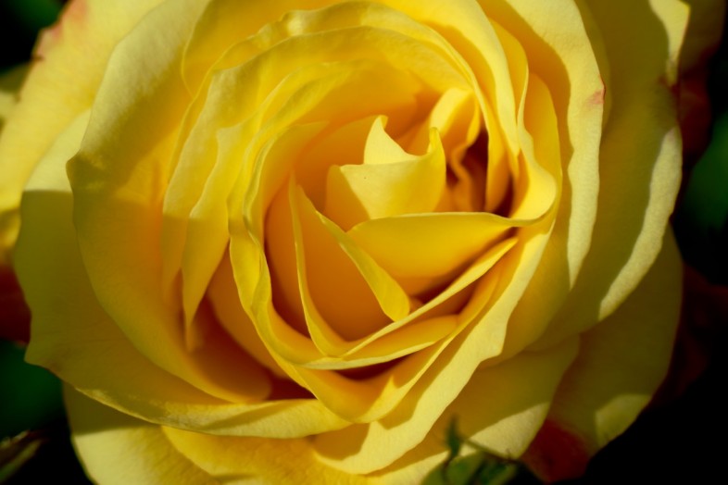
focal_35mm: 115
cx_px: 364
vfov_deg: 11.9
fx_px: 2325
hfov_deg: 17.8
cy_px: 242
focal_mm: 75
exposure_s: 1/400
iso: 100
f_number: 6.3
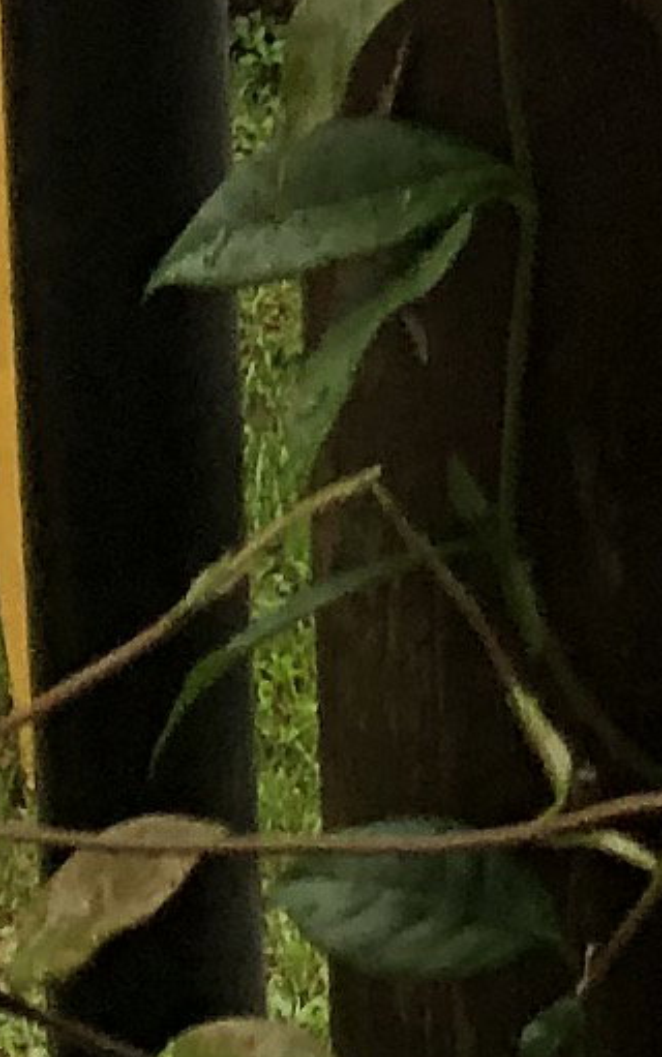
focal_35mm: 234
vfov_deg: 8.0
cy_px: -1882
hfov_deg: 5.6
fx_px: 6745
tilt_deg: -8.5
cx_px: 743
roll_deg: +1.8
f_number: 1.8
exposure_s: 1/120
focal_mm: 4
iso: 40
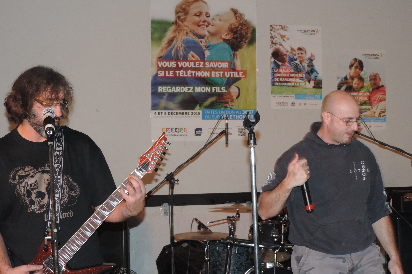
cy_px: 148
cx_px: 206
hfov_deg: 34.5
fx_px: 664
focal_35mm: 58
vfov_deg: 23.4
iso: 320
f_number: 3.7
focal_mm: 9.8
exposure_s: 1/50
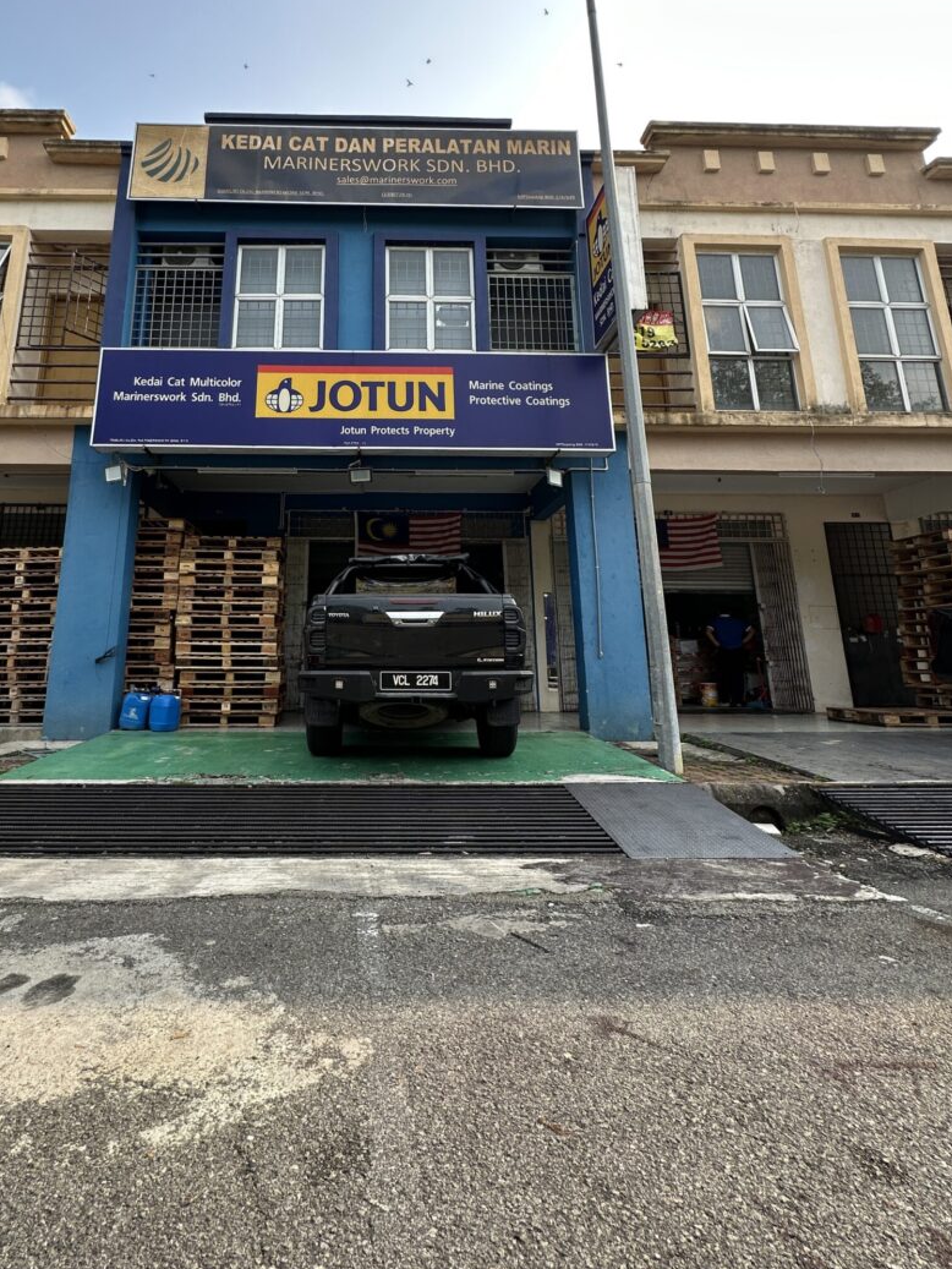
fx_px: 660
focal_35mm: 18
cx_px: 374
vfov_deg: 86.7
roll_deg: -0.9
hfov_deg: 70.8
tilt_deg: +14.1
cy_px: 510
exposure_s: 1/347
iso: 40
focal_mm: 2.22
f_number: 2.2
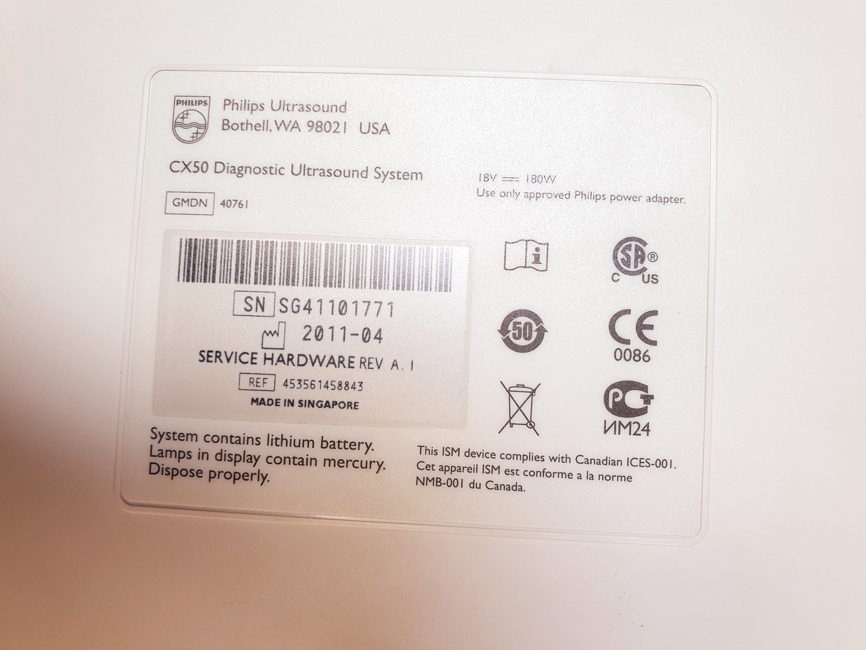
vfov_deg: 53.1
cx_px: 433
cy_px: 325
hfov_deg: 67.3
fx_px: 650
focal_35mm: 26
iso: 100
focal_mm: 4.3
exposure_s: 1/50
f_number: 2.4
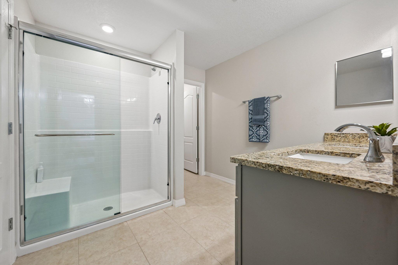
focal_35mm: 14
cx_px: 199
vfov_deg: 81.2
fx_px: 155
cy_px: 132
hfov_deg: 104.3
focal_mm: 14
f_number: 8
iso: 2500
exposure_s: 1/100
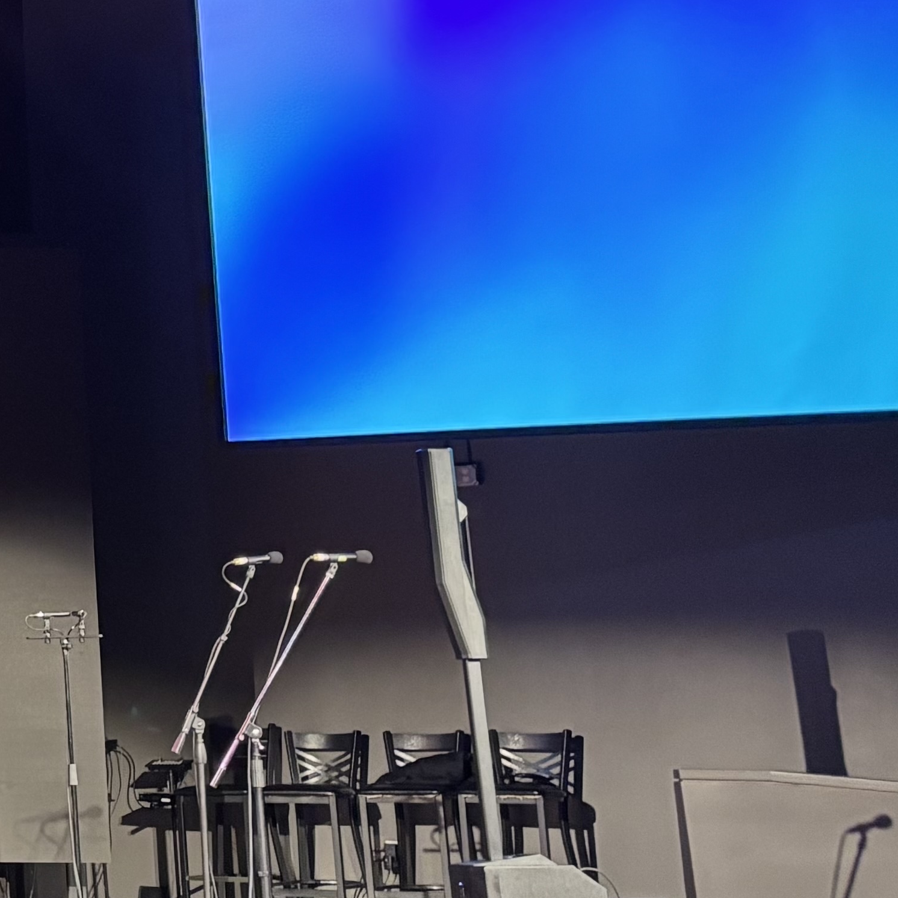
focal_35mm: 88
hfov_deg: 16.8
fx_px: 2583
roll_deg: -1.2
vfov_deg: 19.6
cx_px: -643
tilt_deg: +10.2
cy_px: 229
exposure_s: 1/45
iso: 400
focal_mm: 5.96
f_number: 1.6
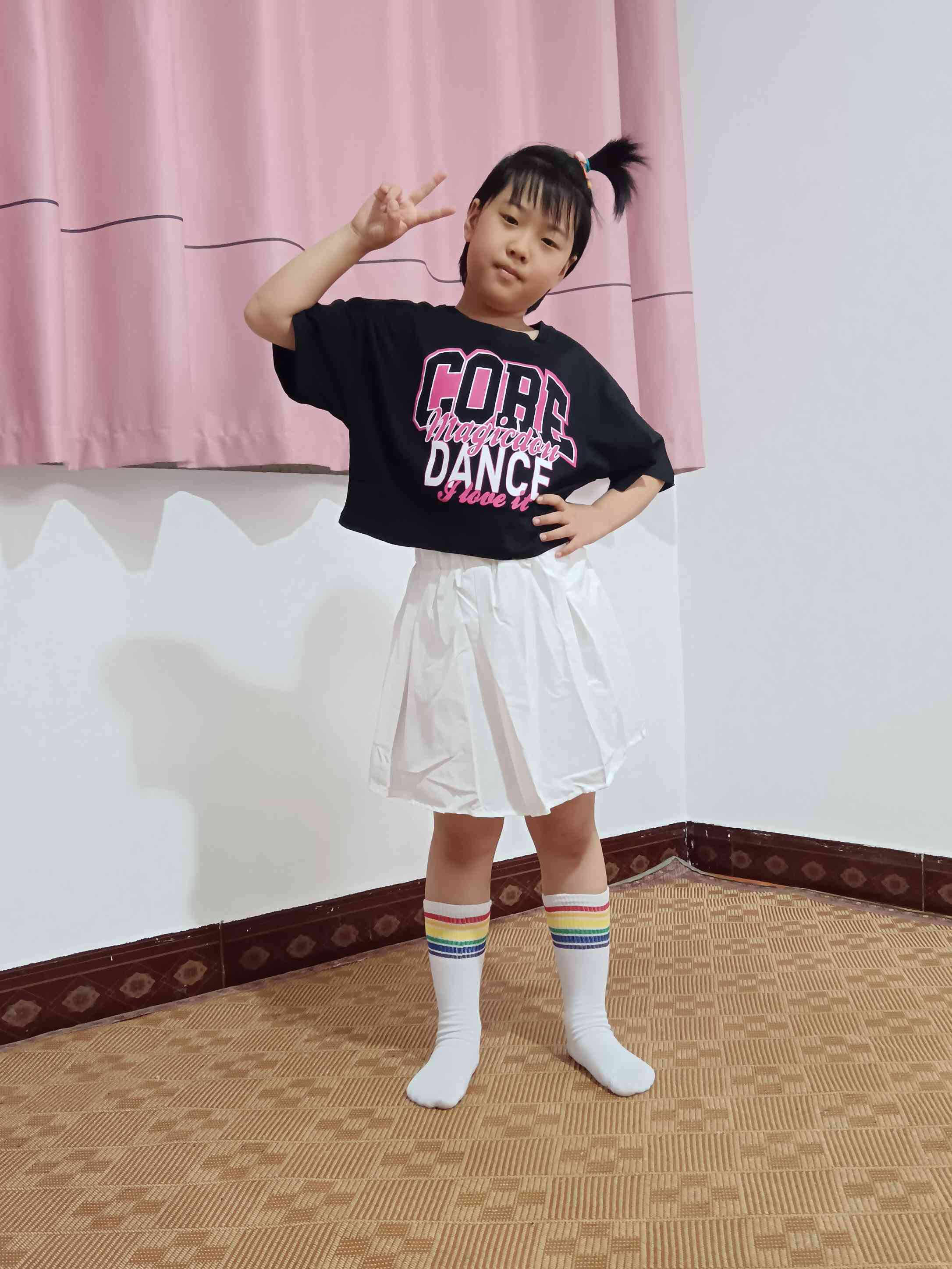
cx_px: 476
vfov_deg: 51.4
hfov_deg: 39.7
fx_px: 1320
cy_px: 634
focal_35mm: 36
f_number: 1.9
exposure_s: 1/25.1
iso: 1773
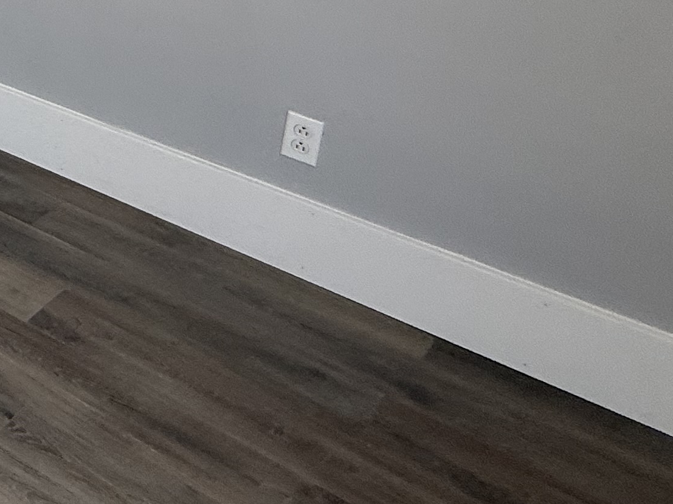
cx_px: -518
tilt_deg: -6.2
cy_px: -220
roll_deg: -0.8
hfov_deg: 22.6
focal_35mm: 51
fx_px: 991
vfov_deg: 23.6
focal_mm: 2.22
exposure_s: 1/108
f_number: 2.2
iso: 40
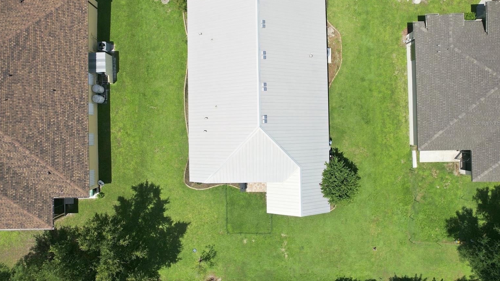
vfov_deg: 47.6
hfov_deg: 76.3
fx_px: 318
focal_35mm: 24
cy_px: 123
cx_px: 242
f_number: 2.8
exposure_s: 1/1250
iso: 100
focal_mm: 8.4
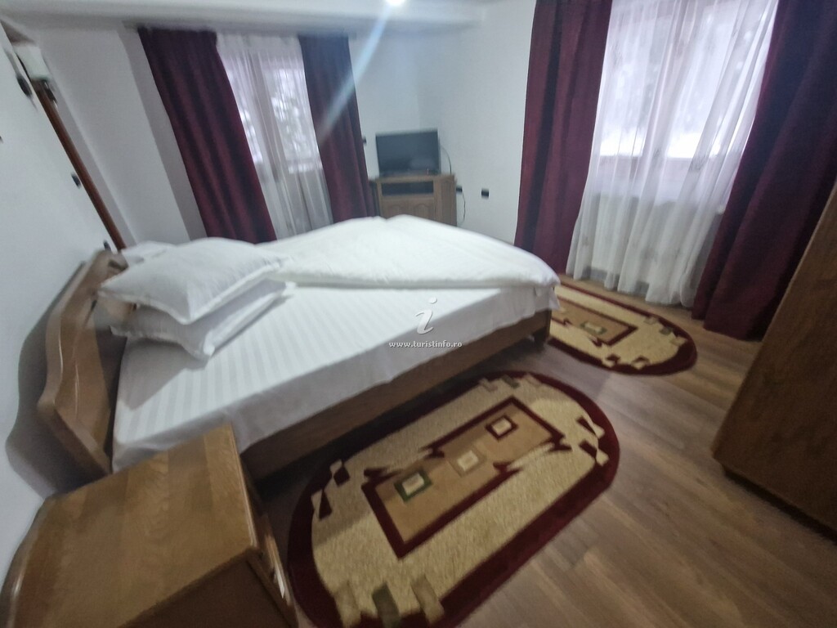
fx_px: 314
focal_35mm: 13
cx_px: 418
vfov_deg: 89.9
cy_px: 314
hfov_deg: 106.2
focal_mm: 2.2
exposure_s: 1/50
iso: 320
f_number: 2.2
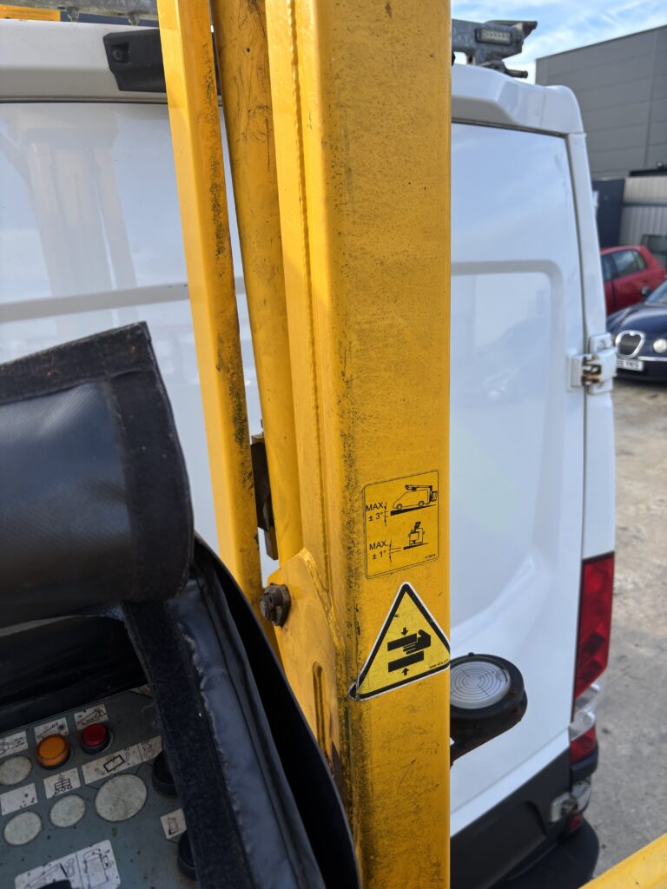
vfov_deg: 67.3
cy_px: 444
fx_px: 668
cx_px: 334
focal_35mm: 26
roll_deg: +3.0
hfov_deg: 53.1
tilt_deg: -19.5
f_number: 1.6
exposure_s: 1/961
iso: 50
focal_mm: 5.96
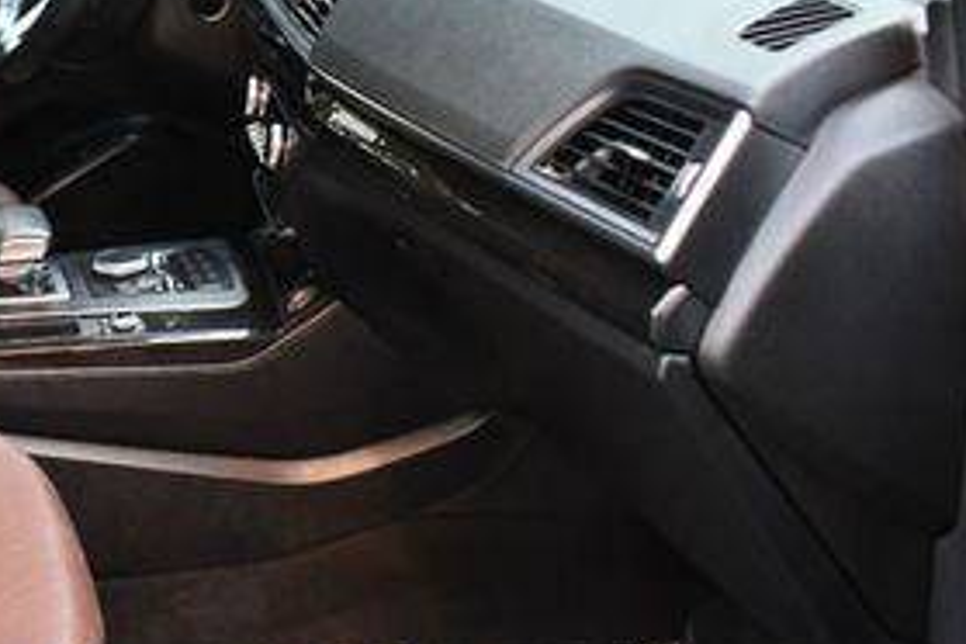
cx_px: -24
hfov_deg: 29.9
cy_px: 156
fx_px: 1664
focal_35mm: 62
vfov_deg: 21.7
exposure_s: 1/125
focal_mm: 18
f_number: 3.5
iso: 1600
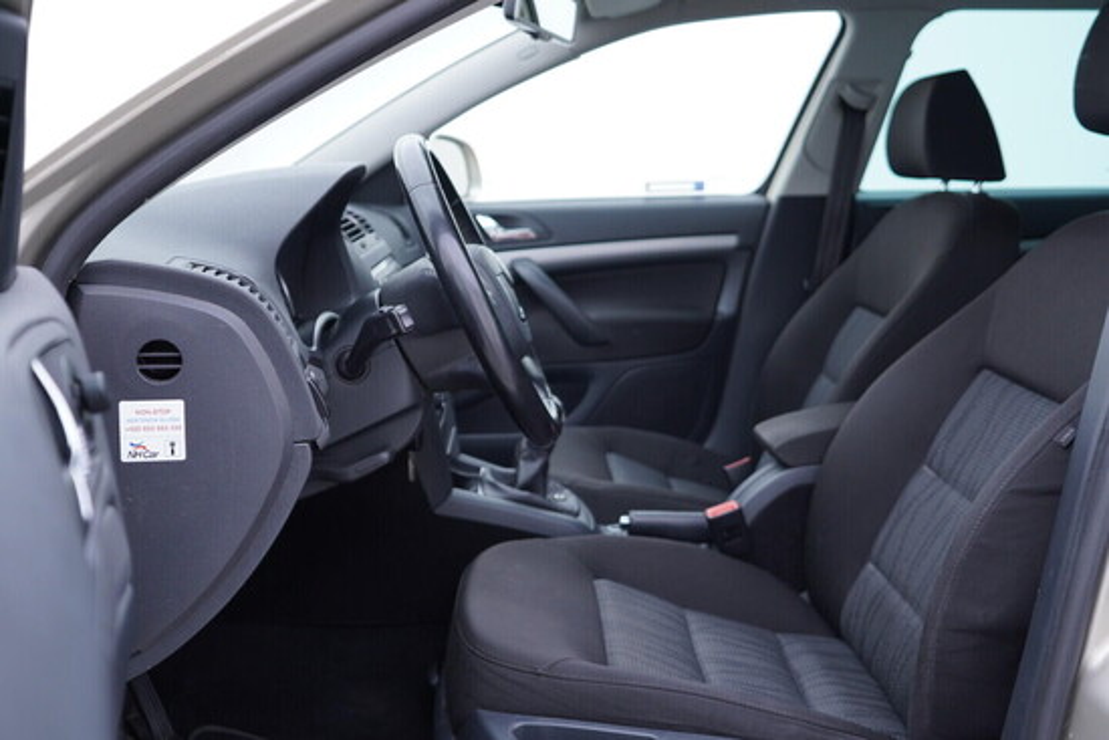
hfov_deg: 53.1
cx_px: 554
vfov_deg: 36.9
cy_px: 370
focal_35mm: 36
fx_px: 1109
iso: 160
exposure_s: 1/40
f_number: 2.8
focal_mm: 24
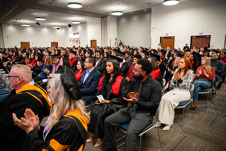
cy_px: 76
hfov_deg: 73.3
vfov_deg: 52.8
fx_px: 152
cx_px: 113
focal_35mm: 24
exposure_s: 1/200
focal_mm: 24
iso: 4000
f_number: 2.8
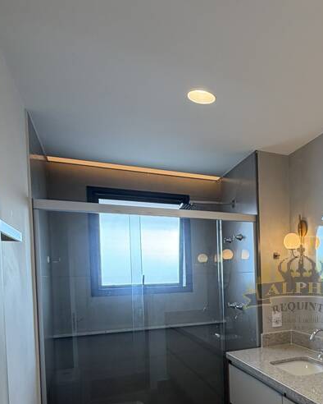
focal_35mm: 30
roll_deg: +1.4
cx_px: 312
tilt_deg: -1.3
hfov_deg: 42.8
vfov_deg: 56.8
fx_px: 358
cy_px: 286
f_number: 2.2
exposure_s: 1/120
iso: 100
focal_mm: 2.22
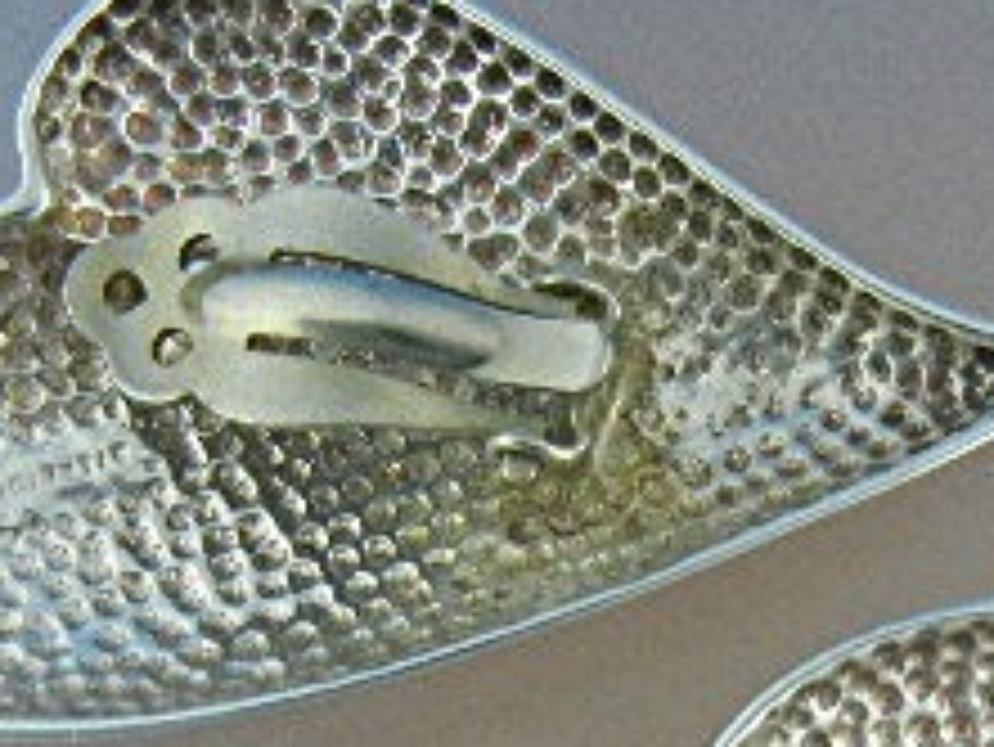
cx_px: 837
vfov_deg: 12.9
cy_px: 765
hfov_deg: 17.2
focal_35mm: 113
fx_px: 3247
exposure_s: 1/24
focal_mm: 7.1
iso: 400
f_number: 3.7
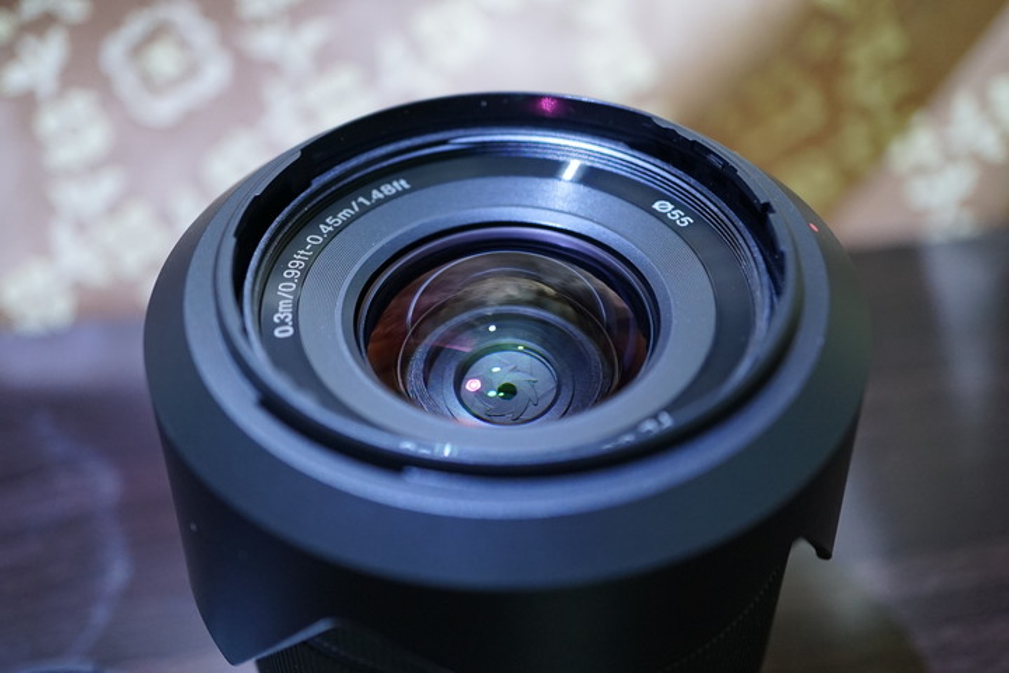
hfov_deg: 43.6
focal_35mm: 45
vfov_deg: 29.9
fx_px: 1261
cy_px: 336
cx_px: 504
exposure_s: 1/100
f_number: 3.5
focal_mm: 30
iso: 800
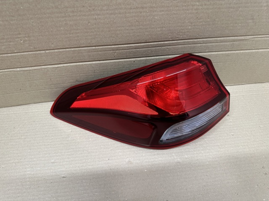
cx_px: 134
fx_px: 186
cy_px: 100
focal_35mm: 24
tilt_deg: -58.6
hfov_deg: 71.6
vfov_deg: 56.8
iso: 250
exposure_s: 1/50
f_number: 1.78
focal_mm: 6.86
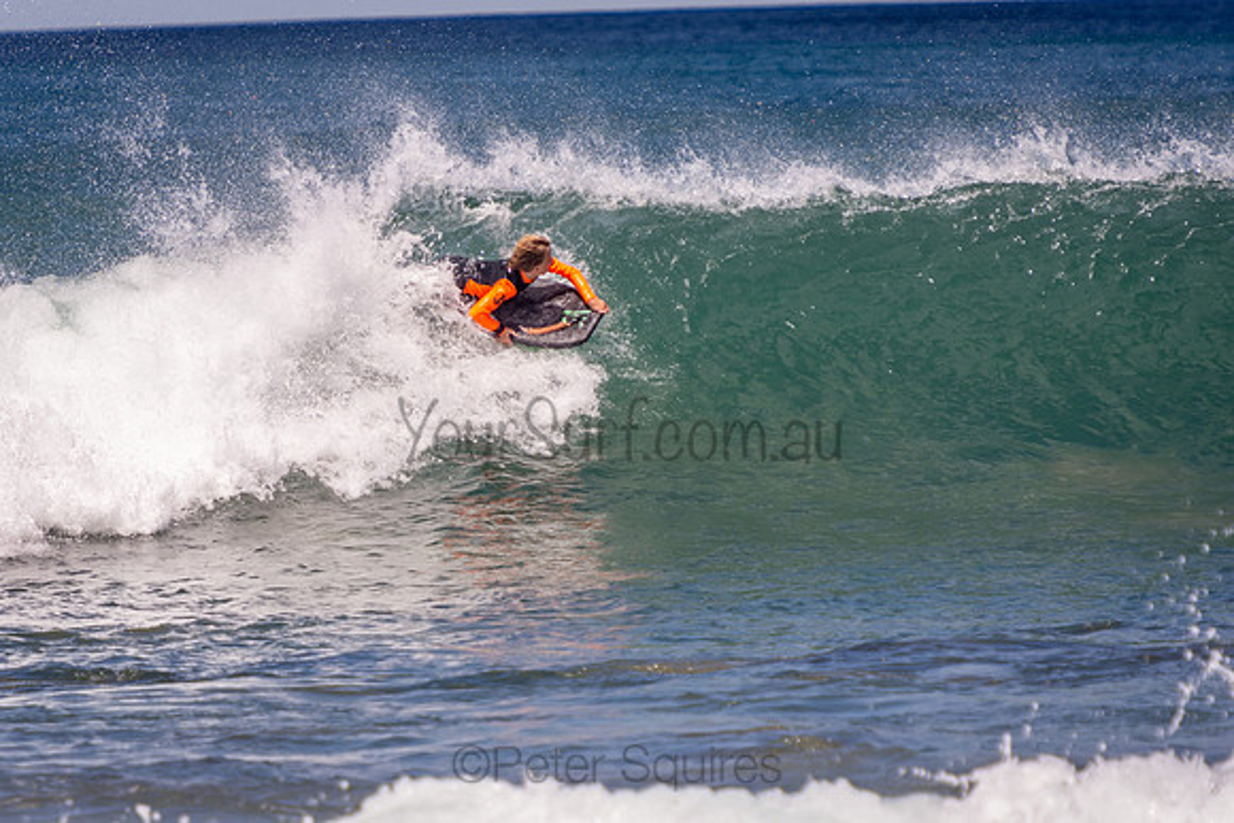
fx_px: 14399
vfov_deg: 3.3
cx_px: 617
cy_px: 412
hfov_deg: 4.9
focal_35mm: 420
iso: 180
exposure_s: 1/1250
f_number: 5.6
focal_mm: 280
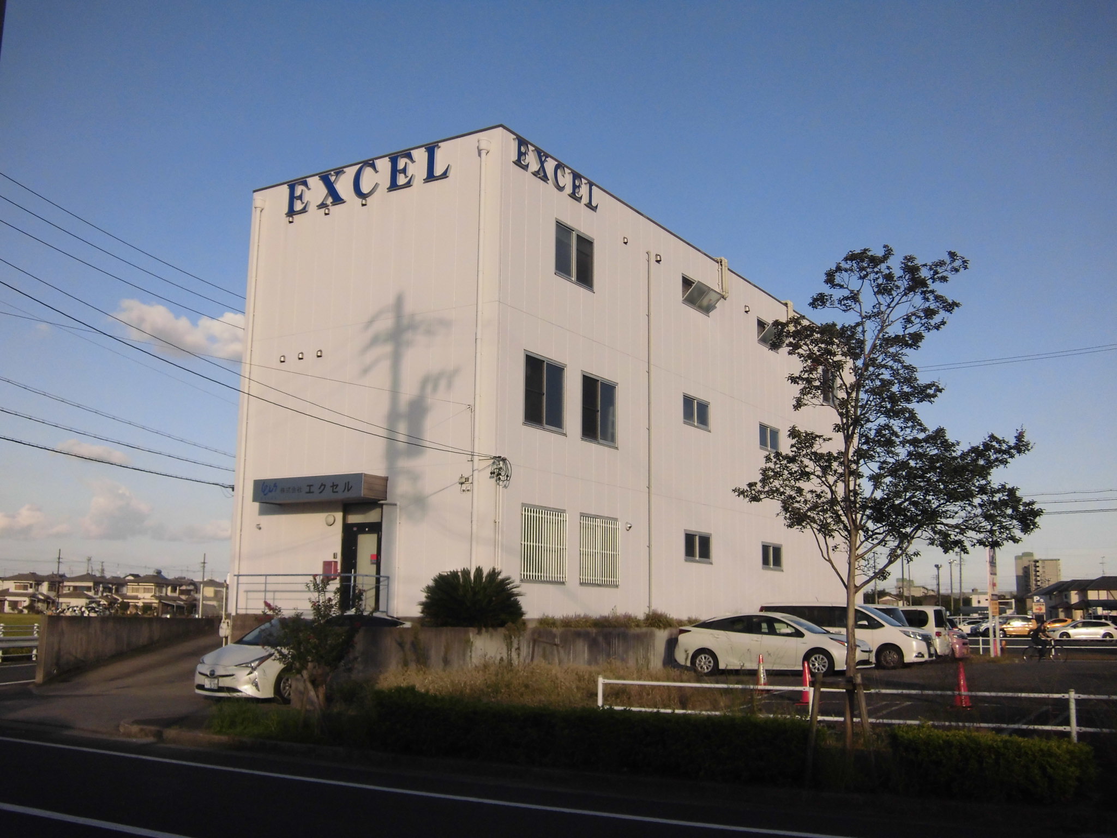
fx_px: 1162
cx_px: 558
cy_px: 419
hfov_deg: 51.4
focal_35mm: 36
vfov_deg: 39.7
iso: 100
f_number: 8.8
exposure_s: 1/200
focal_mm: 6.4
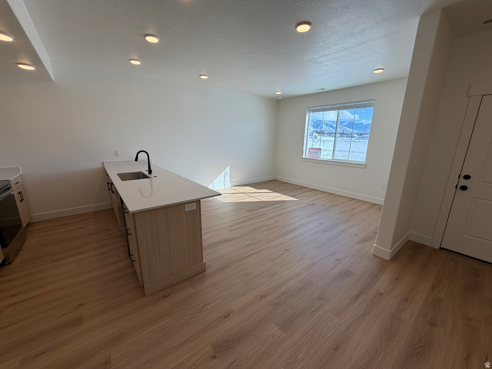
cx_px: 246
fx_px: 199
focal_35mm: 14
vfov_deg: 85.7
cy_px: 184
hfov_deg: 102.1
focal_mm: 2.22
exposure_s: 1/304
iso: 50
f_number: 2.2
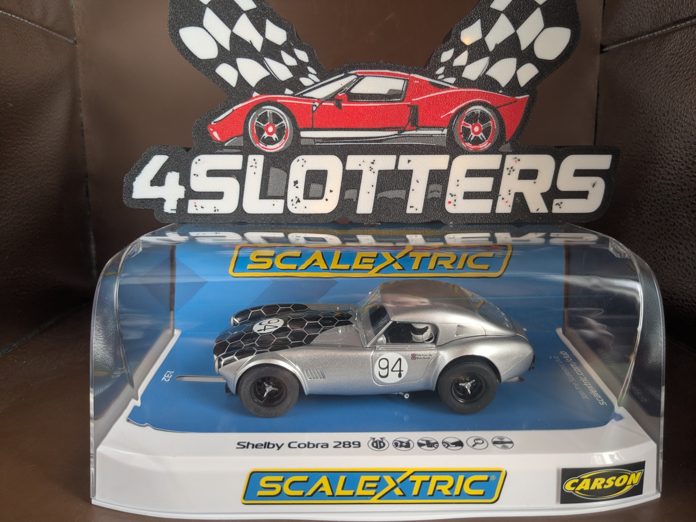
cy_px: 261
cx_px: 348
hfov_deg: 65.3
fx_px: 543
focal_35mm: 27
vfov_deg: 51.4
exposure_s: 1/99.9
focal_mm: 4.38
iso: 90
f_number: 1.73
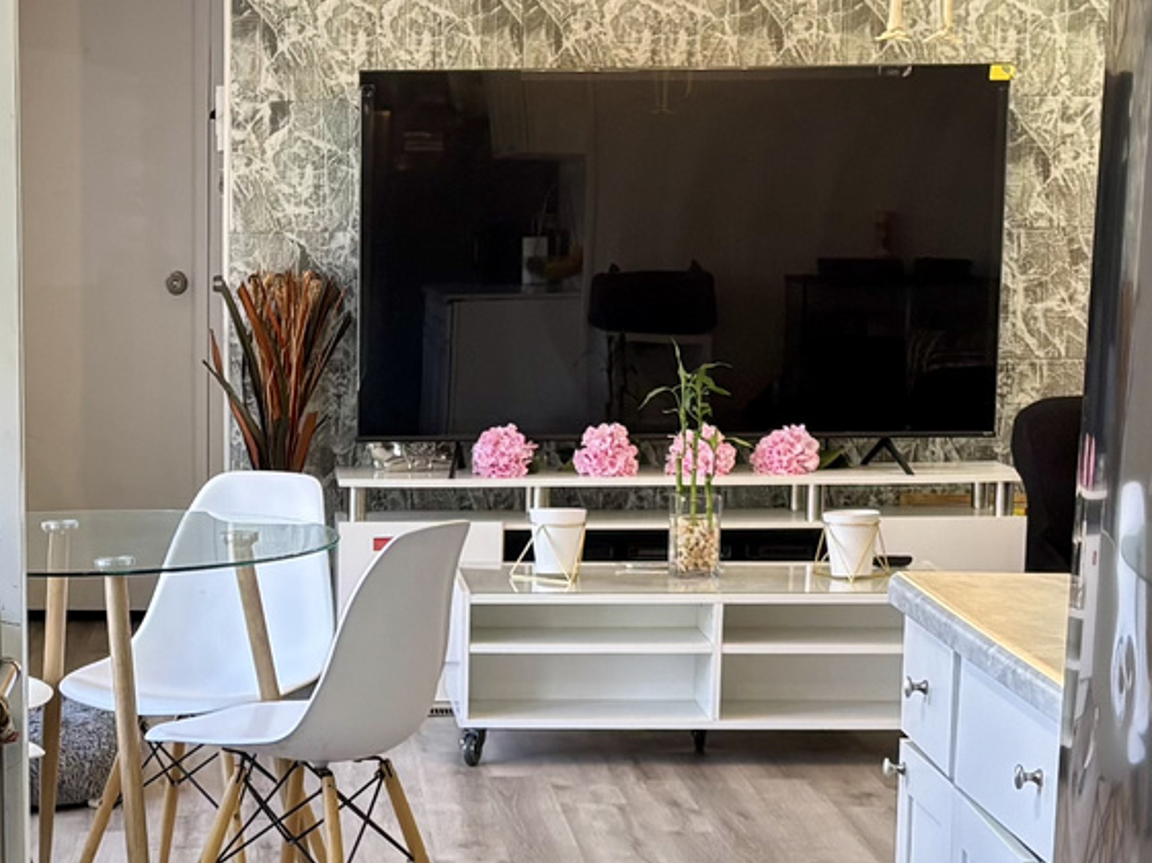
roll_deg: -0.1
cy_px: 775
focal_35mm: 95
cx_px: 164
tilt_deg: -9.4
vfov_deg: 15.4
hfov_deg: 20.3
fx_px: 3160
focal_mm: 5.96
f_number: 1.6
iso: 80
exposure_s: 1/60
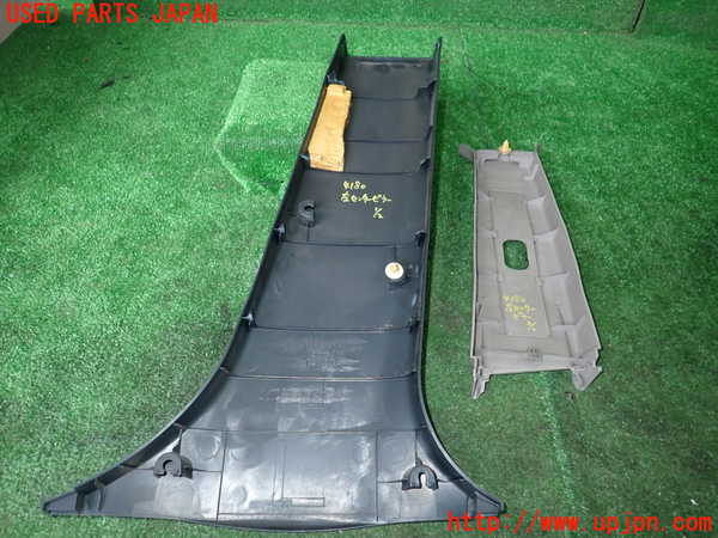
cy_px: 269
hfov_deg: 69.4
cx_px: 359
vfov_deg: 54.9
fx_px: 519
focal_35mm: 25
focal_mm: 4.5
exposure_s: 1/30
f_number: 2
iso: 200
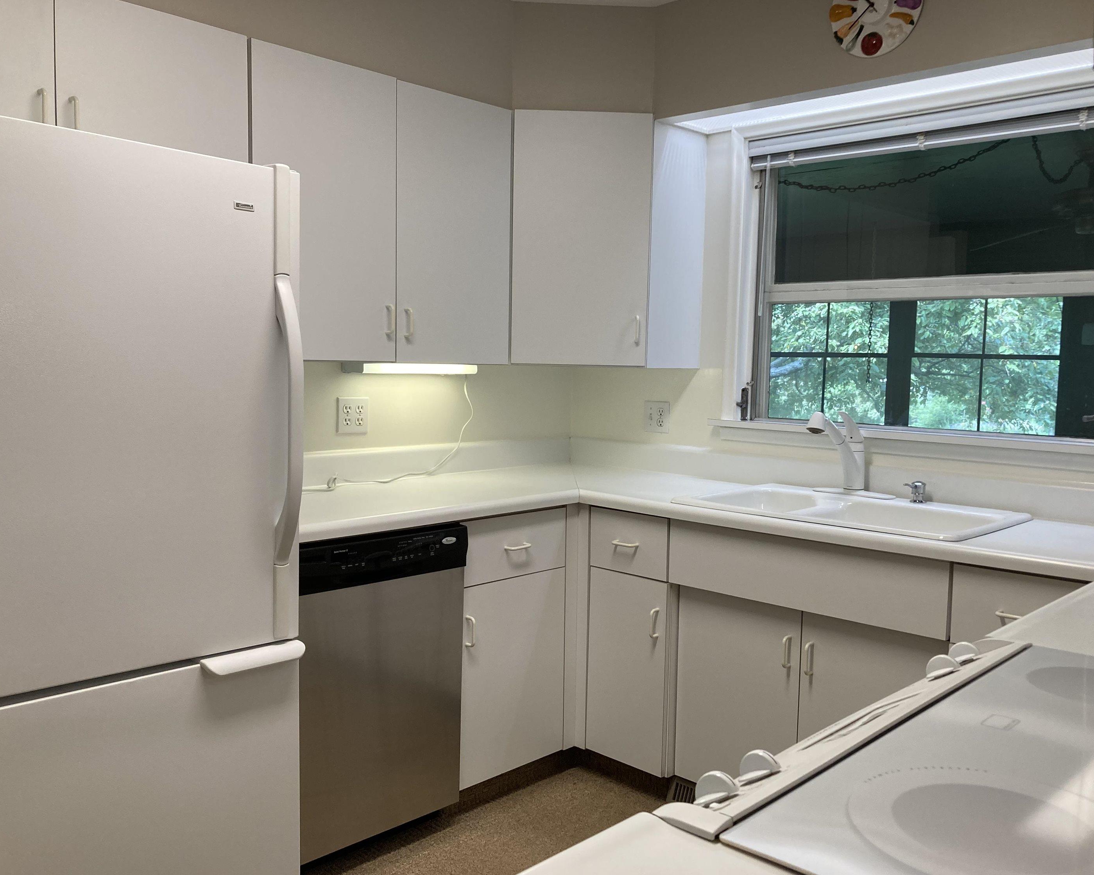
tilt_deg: -4.5
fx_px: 971
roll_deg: +0.4
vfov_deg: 48.5
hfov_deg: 58.7
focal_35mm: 30
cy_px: 444
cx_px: 597
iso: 64
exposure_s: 1/120
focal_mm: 3.99
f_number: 1.8
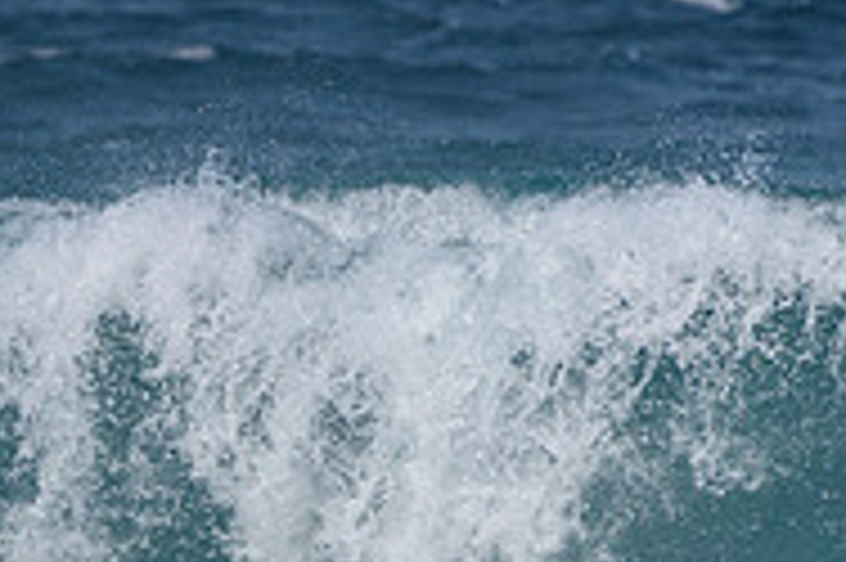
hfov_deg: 1.1
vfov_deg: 0.7
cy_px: 597
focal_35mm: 1897
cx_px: -89
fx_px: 44540
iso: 72
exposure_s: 1/2000
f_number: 5.6
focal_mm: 500
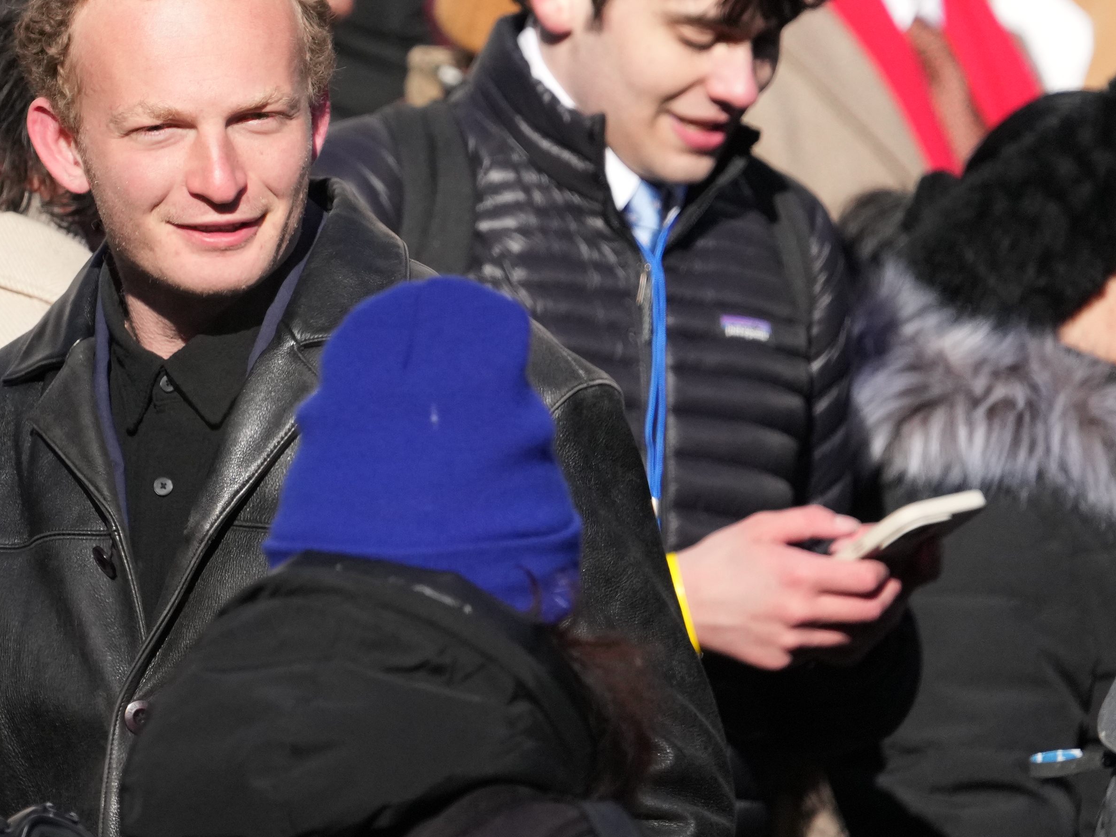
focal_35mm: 1364
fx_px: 43972
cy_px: 233
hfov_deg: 1.5
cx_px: 98
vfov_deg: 1.1
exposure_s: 1/5000
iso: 2000
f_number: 6.3
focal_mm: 600
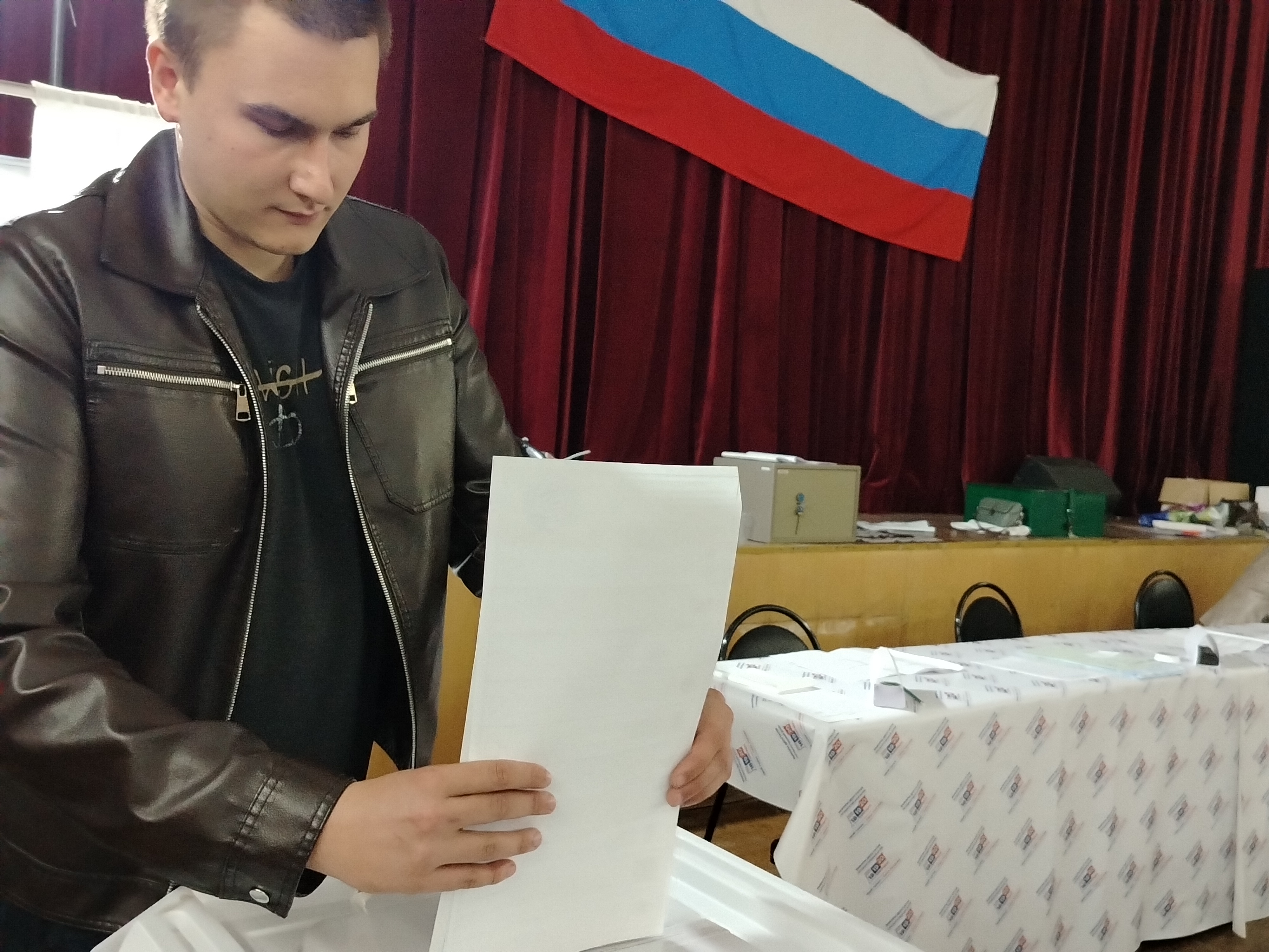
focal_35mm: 34
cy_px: 476
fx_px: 1246
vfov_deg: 41.8
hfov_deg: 54.0
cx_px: 634
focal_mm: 5.25
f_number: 1.75
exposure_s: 1/100
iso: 3931
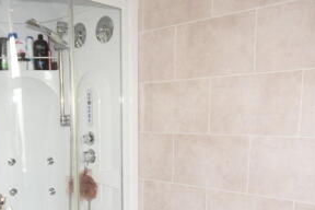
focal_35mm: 41
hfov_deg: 47.0
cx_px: 118
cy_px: 186
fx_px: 359
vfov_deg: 31.2
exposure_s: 1/125
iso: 800
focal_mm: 12
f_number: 5.6
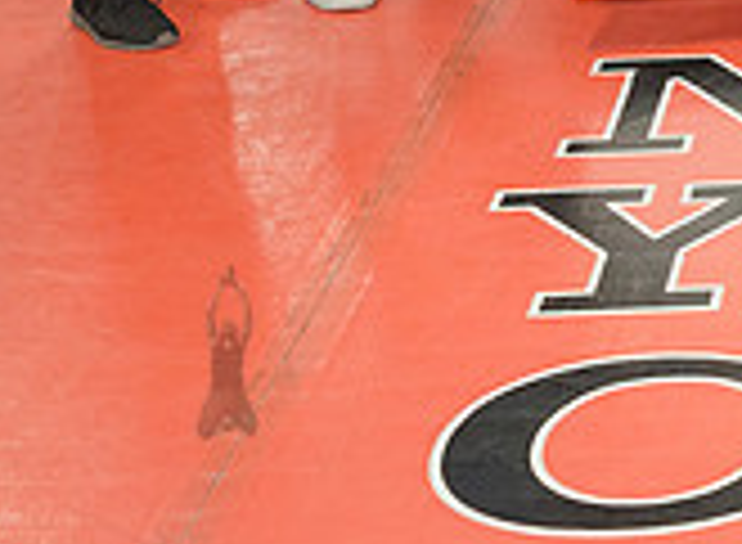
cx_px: 1046
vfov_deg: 10.4
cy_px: -371
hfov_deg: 14.1
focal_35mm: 134
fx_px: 2849
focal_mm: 35
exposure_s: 1/160
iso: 2500
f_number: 5.6
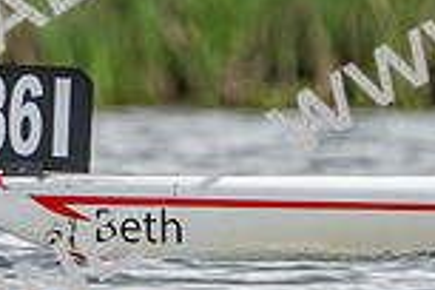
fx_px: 41322
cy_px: 200
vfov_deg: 0.4
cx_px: 60
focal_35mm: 3420
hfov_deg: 0.6
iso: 640
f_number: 6.3
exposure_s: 1/1250
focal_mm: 600
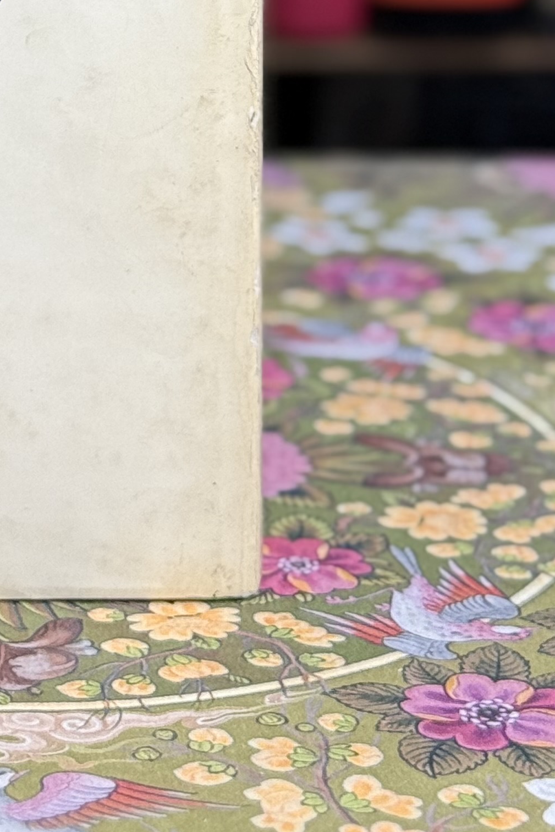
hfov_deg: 10.2
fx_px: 3075
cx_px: -105
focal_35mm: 133
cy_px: -233
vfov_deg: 14.8
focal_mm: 6.76
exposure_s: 1/100
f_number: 1.78
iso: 50
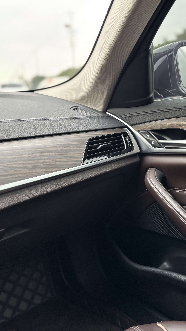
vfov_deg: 52.8
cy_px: 165
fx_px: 333
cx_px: 132
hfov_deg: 30.8
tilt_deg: -13.2
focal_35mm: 38
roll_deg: +2.6
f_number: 1.6
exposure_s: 1/60
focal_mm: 5.96
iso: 250
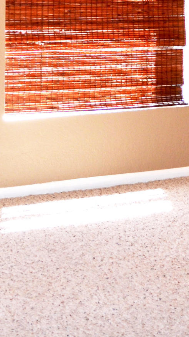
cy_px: -18
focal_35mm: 118
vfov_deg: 17.6
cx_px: 174
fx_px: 1052
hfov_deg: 10.2
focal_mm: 22
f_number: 3.8
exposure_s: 1/60
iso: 400
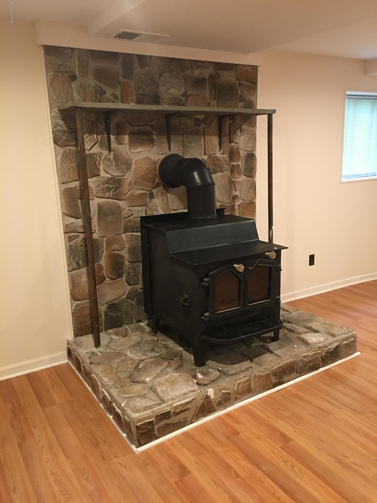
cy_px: 252
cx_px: 188
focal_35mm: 29
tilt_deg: -12.6
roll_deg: +2.3
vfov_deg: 61.7
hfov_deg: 48.2
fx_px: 421
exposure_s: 1/8
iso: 100
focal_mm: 4.15
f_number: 2.2
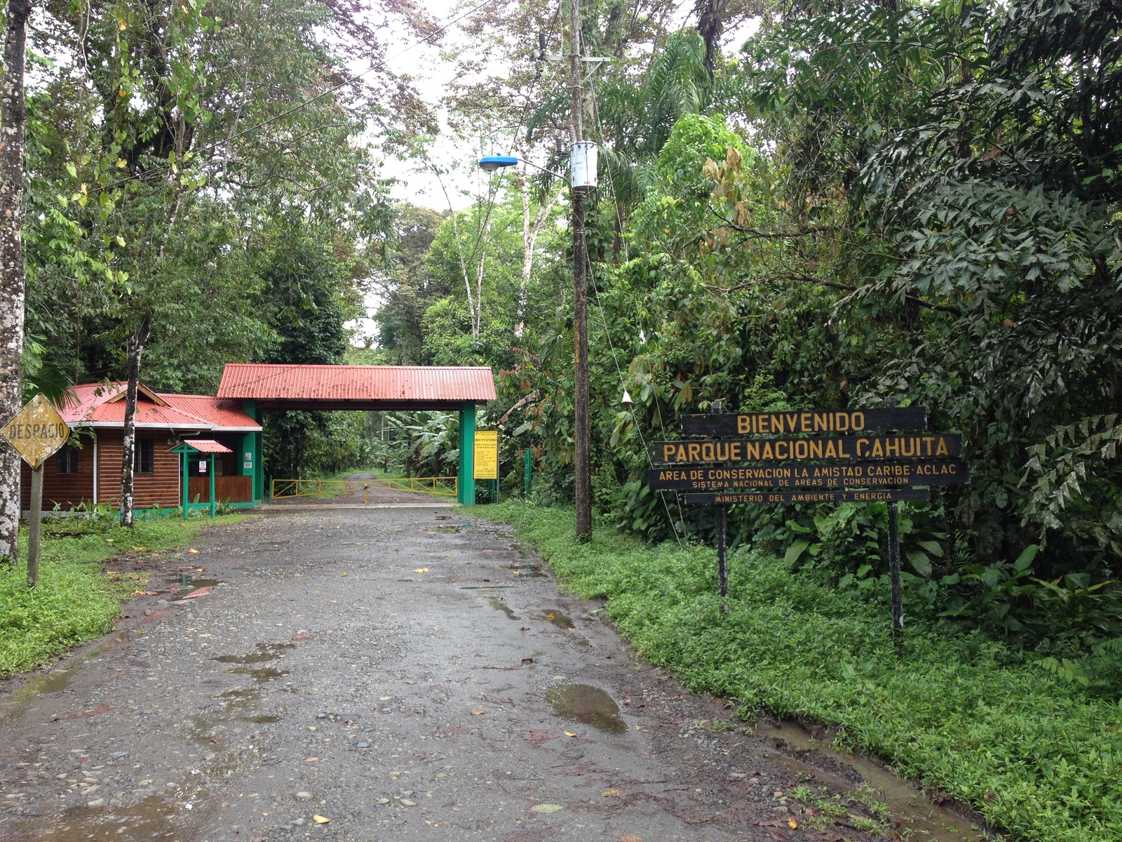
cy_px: 421
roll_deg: +0.1
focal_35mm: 35
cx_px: 561
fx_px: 1134
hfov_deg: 52.6
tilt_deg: -1.8
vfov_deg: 40.7
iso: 64
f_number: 2.4
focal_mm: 4.28
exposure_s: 1/120
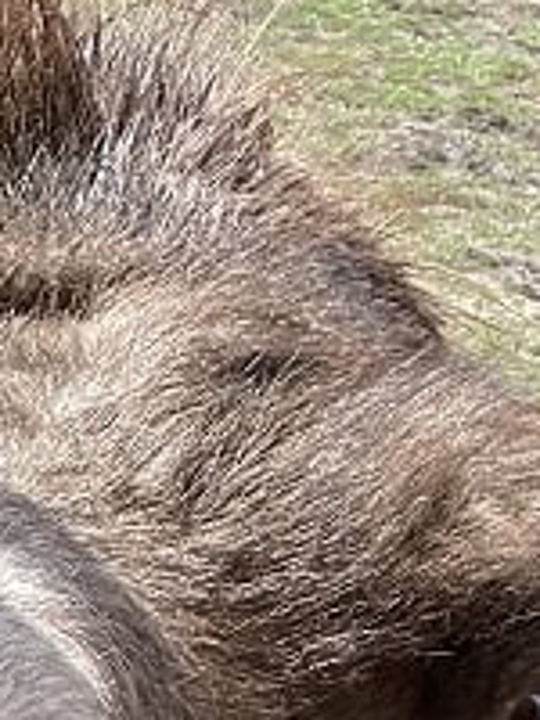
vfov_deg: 15.4
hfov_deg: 12.2
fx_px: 2413
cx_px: -243
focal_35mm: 116
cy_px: 1138
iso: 25
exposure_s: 1/215
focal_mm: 2.7
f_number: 2.2
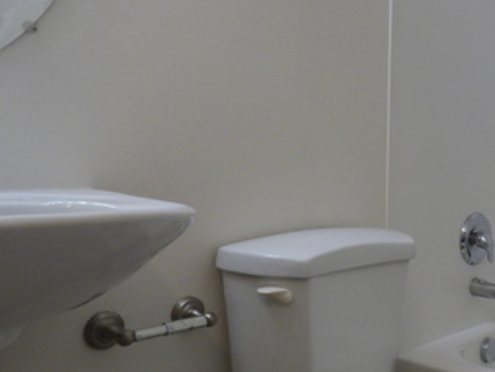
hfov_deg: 40.3
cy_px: 179
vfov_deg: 34.4
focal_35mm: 42
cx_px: 474
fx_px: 601
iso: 200
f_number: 2.8
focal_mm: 3.58
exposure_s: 1/60
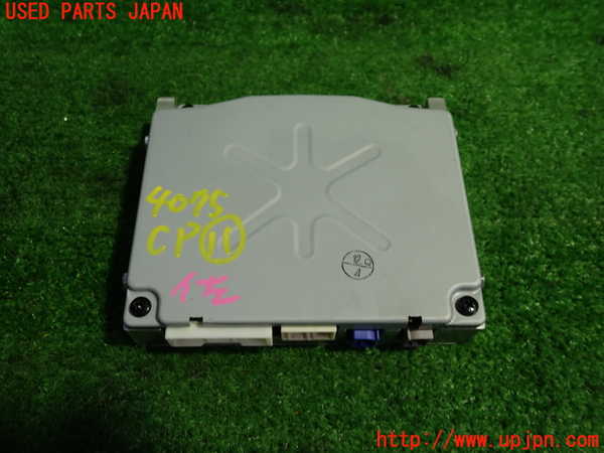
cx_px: 302
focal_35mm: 30
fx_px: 523
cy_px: 226
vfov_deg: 46.8
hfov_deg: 60.0
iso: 160
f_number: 2.3
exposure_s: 1/60
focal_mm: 5.4
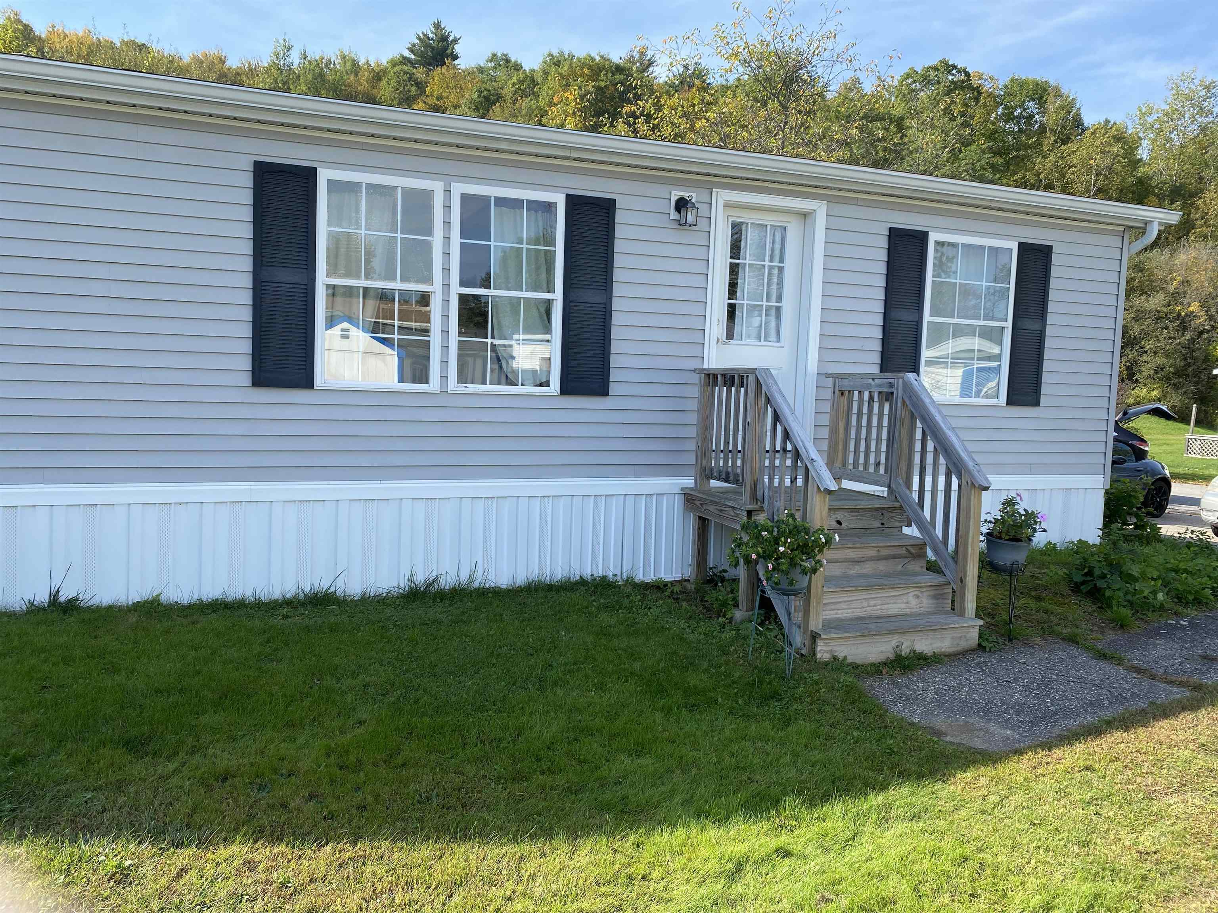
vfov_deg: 53.1
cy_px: 456
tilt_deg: -6.3
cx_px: 609
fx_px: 915
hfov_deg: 67.3
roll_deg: -1.9
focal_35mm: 26
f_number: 1.8
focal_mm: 4.25
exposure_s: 1/1114
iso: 32
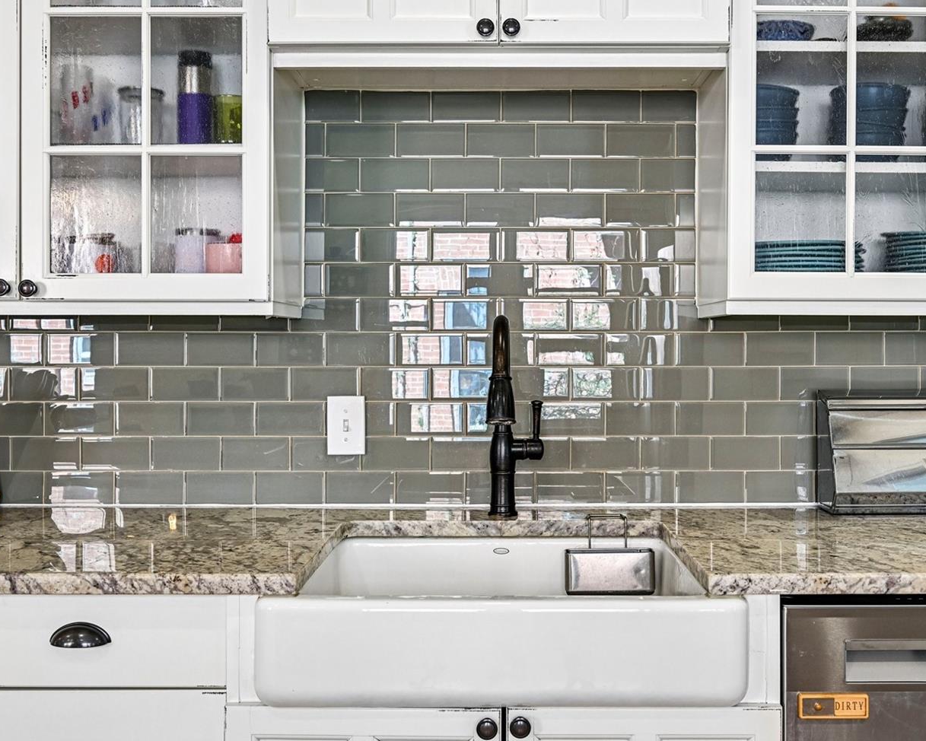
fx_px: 1014
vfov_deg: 40.1
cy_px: 344
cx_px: 504
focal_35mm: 37
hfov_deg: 49.0
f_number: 8
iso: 400
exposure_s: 1/20
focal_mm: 30
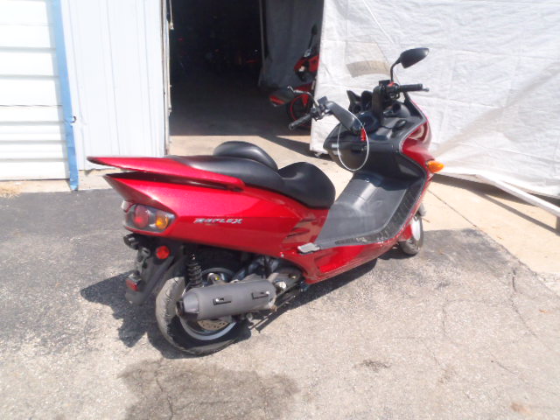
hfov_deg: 63.4
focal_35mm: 28
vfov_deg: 49.7
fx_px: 453
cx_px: 280
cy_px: 210
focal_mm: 5
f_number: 5.6
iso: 400
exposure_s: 1/1600
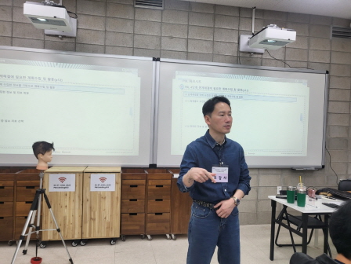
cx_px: 176
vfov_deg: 53.1
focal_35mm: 26
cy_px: 132
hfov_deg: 67.3
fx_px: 264
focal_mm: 4.25
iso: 50
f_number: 1.8
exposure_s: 1/120
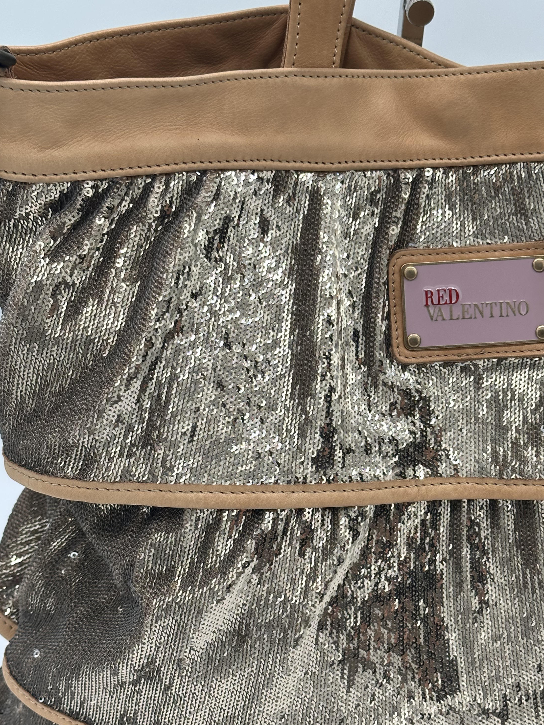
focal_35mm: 66
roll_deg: -4.1
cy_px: 415
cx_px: 333
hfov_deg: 22.2
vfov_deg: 29.4
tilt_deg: -23.9
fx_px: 1383
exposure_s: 1/401
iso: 64
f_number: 1.78
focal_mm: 6.86
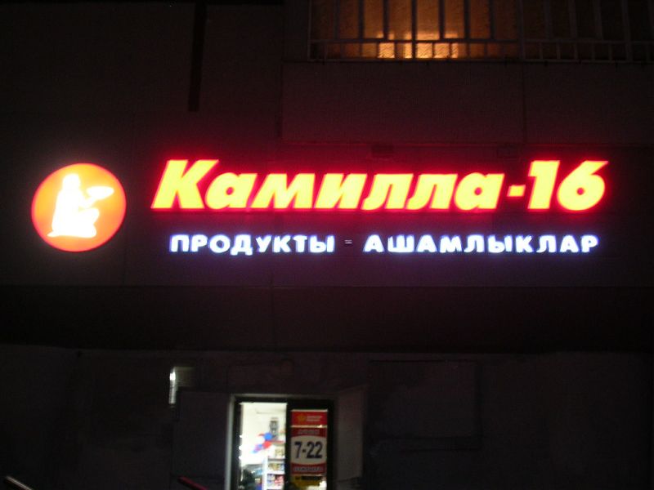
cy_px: 245
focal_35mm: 53
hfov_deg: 36.2
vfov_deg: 27.5
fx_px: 1001
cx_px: 327
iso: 102
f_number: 3.2
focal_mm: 8
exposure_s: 1/3.2
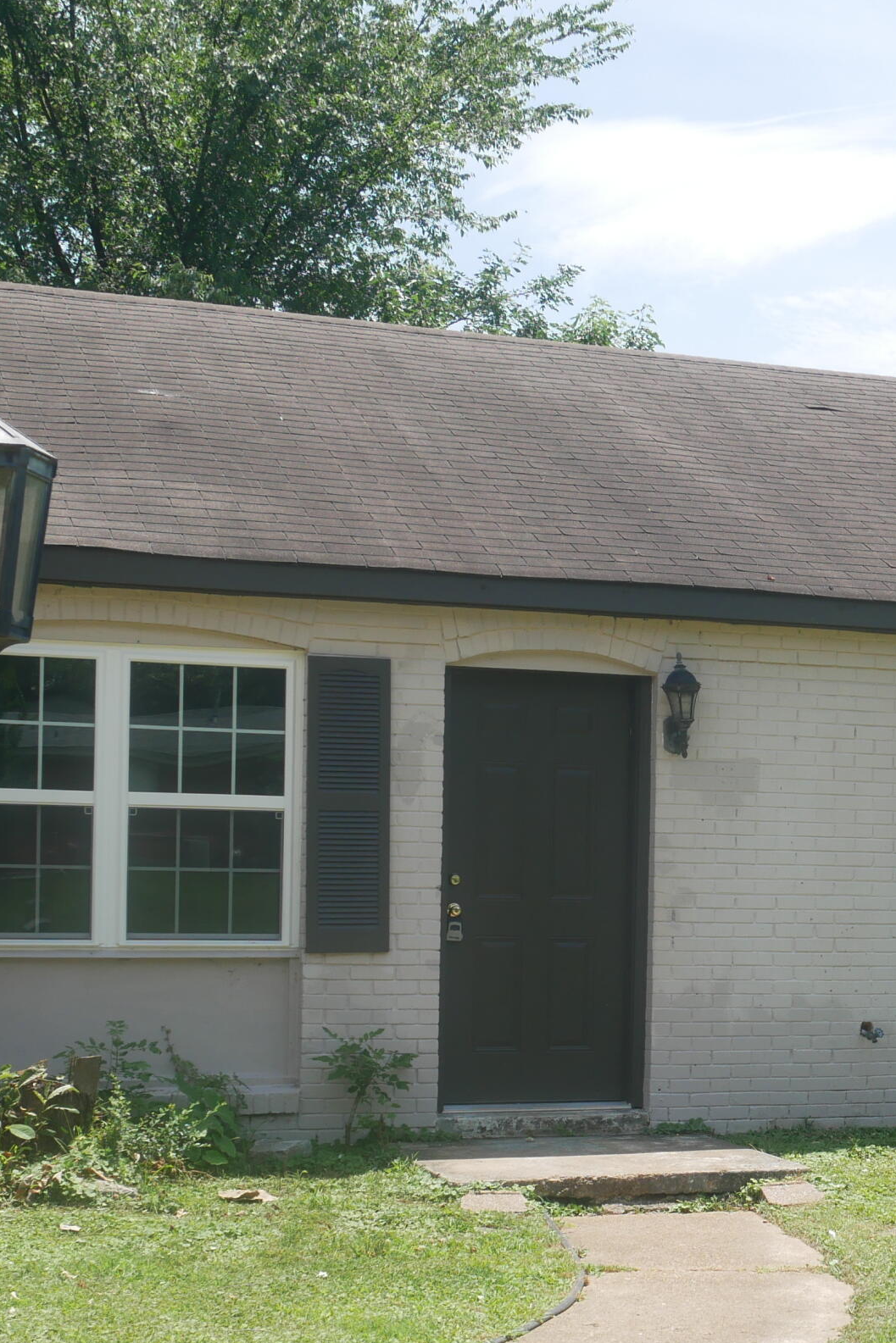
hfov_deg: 21.2
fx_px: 2351
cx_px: 781
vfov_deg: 31.7
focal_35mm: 63
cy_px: 885
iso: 200
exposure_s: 1/320
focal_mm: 16
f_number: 7.1
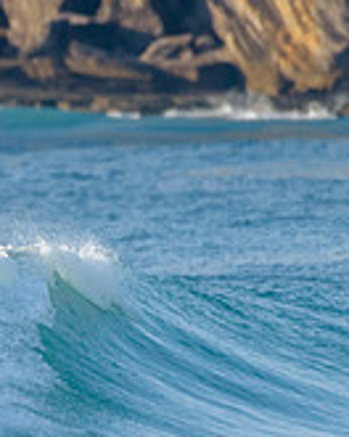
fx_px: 26145
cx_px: -171
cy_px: 354
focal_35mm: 2025
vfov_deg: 1.0
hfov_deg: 0.8
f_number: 5.6
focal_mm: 500
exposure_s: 1/2000
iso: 560
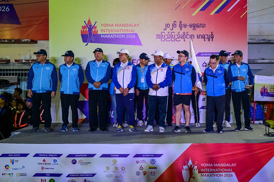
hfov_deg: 50.7
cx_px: 137
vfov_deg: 35.1
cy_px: 91
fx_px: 289
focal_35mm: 38
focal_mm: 38
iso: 5000
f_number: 6.3
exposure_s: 1/250
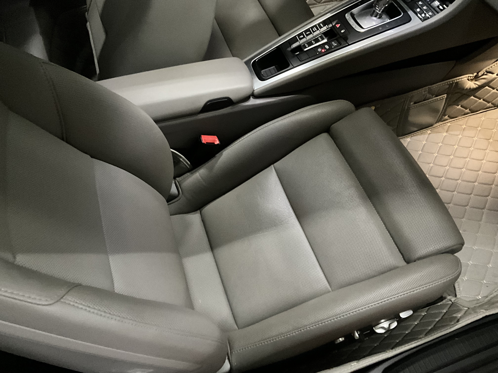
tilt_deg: -57.4
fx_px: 417
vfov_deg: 48.2
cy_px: 186
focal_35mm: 29
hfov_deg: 61.7
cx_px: 249
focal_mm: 3
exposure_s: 1/23
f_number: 1.8
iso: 640
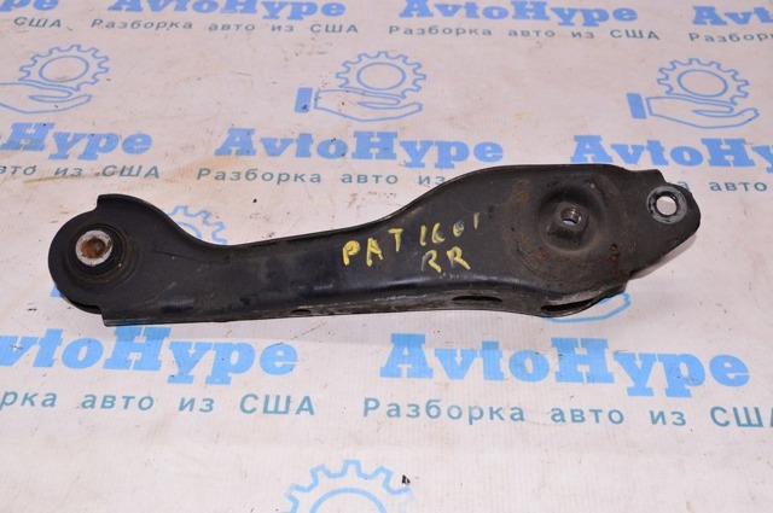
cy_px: 256
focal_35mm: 44
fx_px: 933
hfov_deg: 45.0
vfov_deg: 30.8
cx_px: 386
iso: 1600
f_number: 8
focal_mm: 29
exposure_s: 1/160
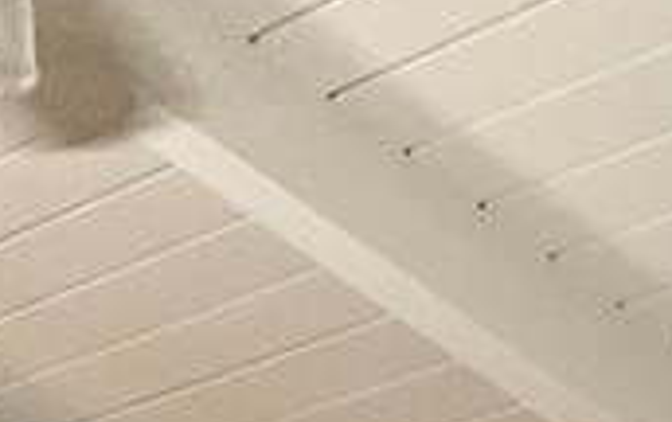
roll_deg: -1.4
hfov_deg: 11.4
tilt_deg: -2.1
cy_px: 1325
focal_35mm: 183
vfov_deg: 6.5
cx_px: 160
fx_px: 3356
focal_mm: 3
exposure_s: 1/60
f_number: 1.8
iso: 200
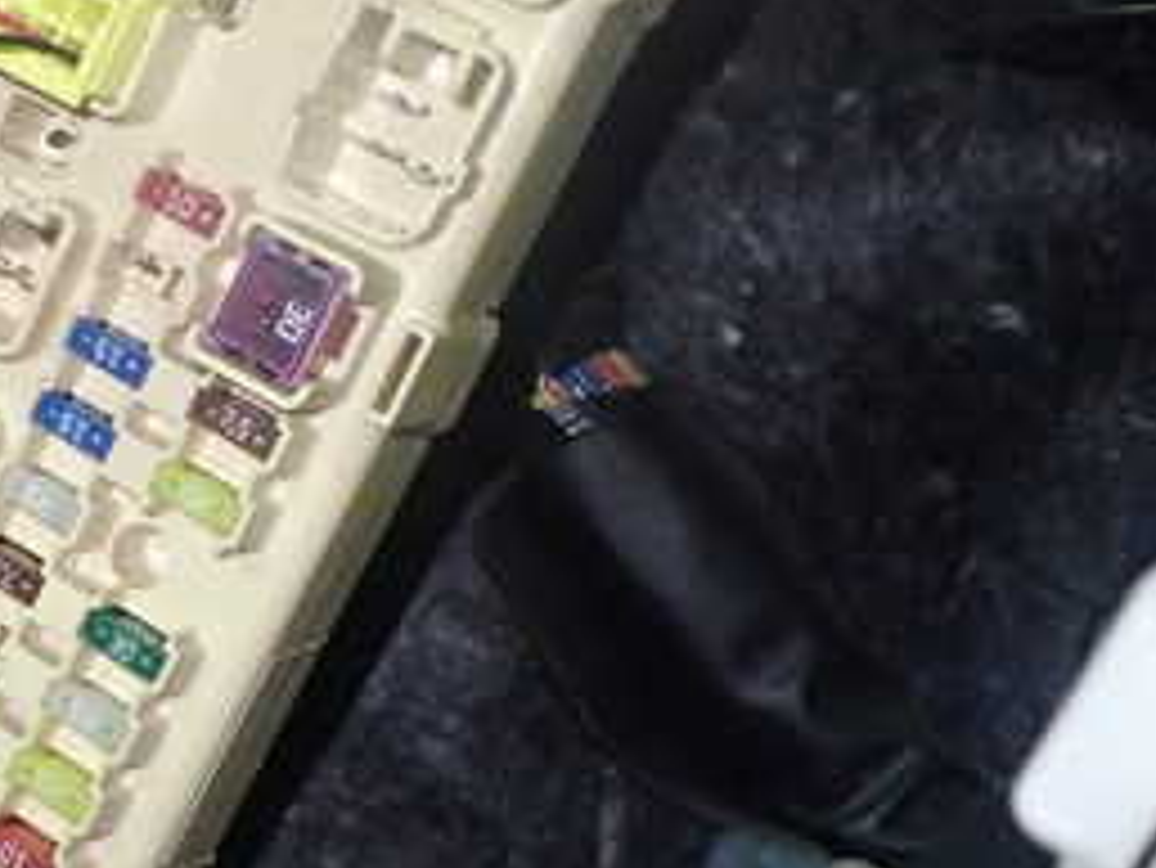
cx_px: 22
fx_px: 2339
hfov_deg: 26.4
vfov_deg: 21.0
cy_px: 414
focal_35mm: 70
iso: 500
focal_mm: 5.4
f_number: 2.3
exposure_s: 1/30
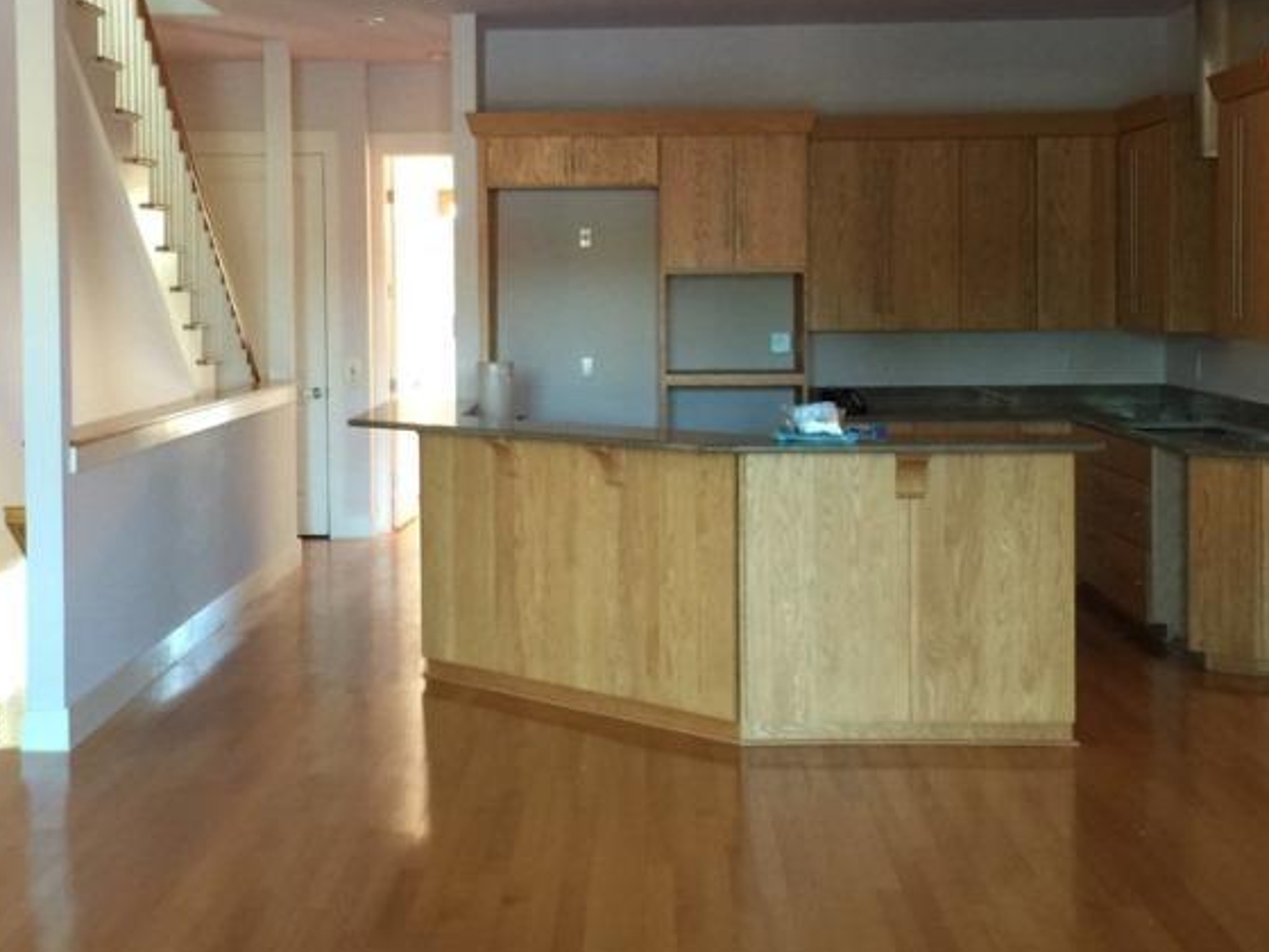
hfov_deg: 36.1
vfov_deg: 27.4
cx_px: 551
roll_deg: +0.7
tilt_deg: -1.0
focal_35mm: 53
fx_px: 1943
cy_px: 349
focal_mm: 4.15
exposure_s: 1/15
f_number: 2.2
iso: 80
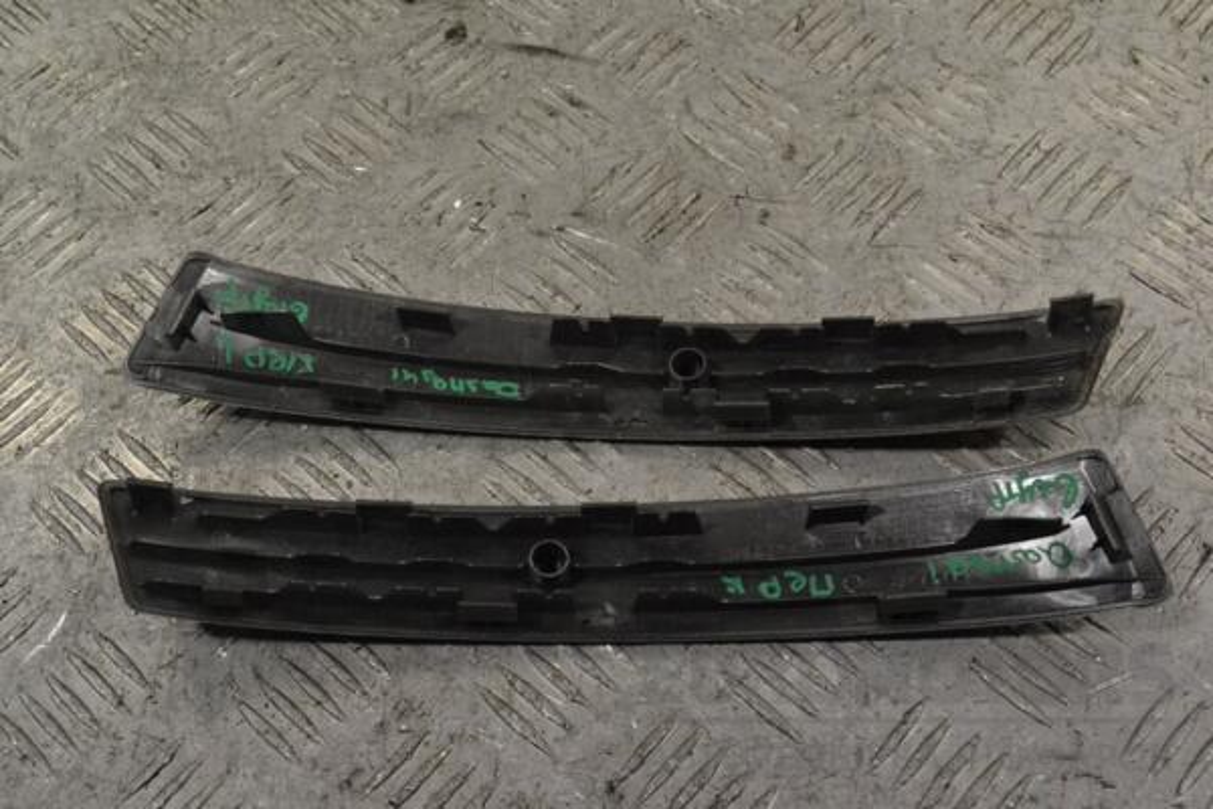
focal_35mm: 48
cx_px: 606
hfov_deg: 41.1
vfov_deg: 28.1
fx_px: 1617
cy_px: 404
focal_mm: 32
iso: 3200
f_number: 10
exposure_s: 1/400
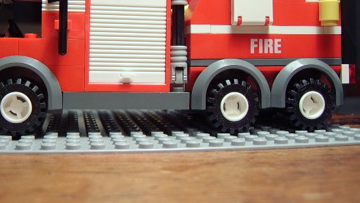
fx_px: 392
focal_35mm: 41
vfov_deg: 28.7
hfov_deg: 49.1
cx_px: 146
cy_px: 54
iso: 100
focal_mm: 8.13
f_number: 2.7
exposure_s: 1/14
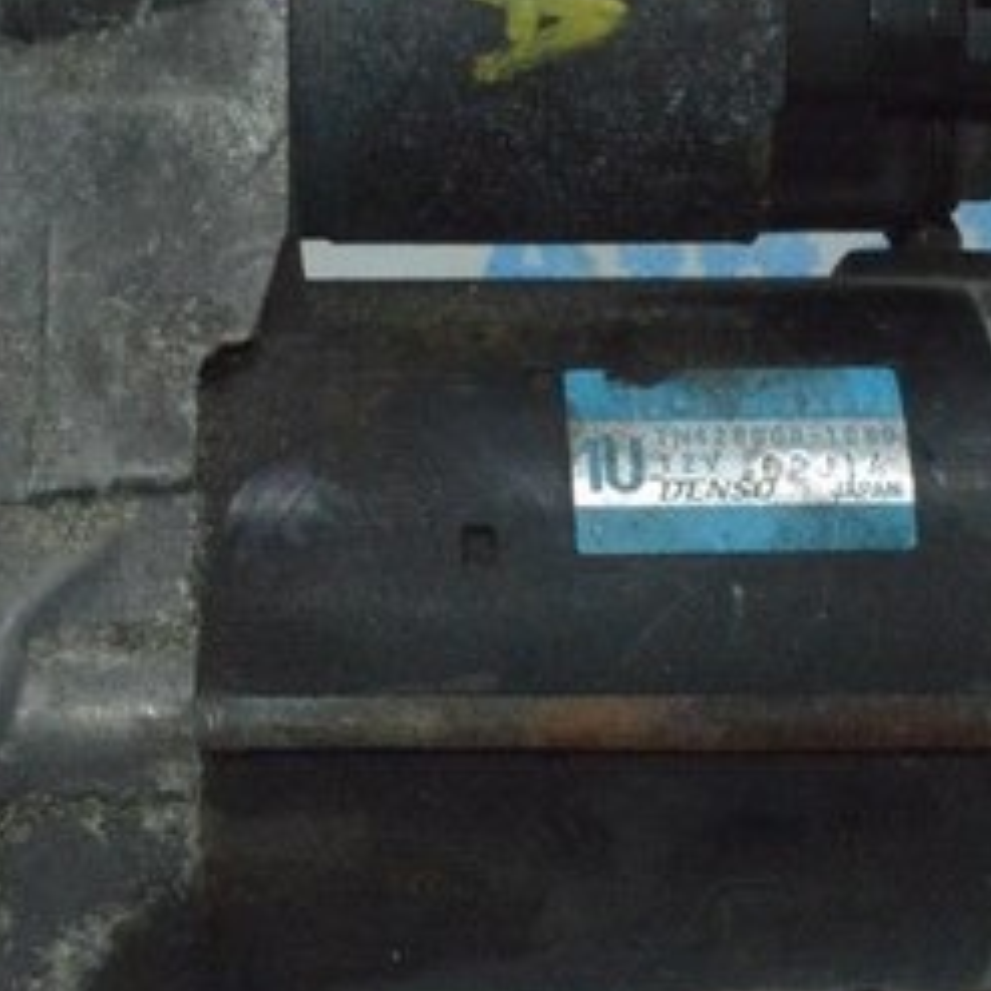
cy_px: 347
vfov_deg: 15.0
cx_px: 317
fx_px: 3757
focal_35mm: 116
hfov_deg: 15.0
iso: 6400
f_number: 16
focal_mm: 22
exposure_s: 1/200
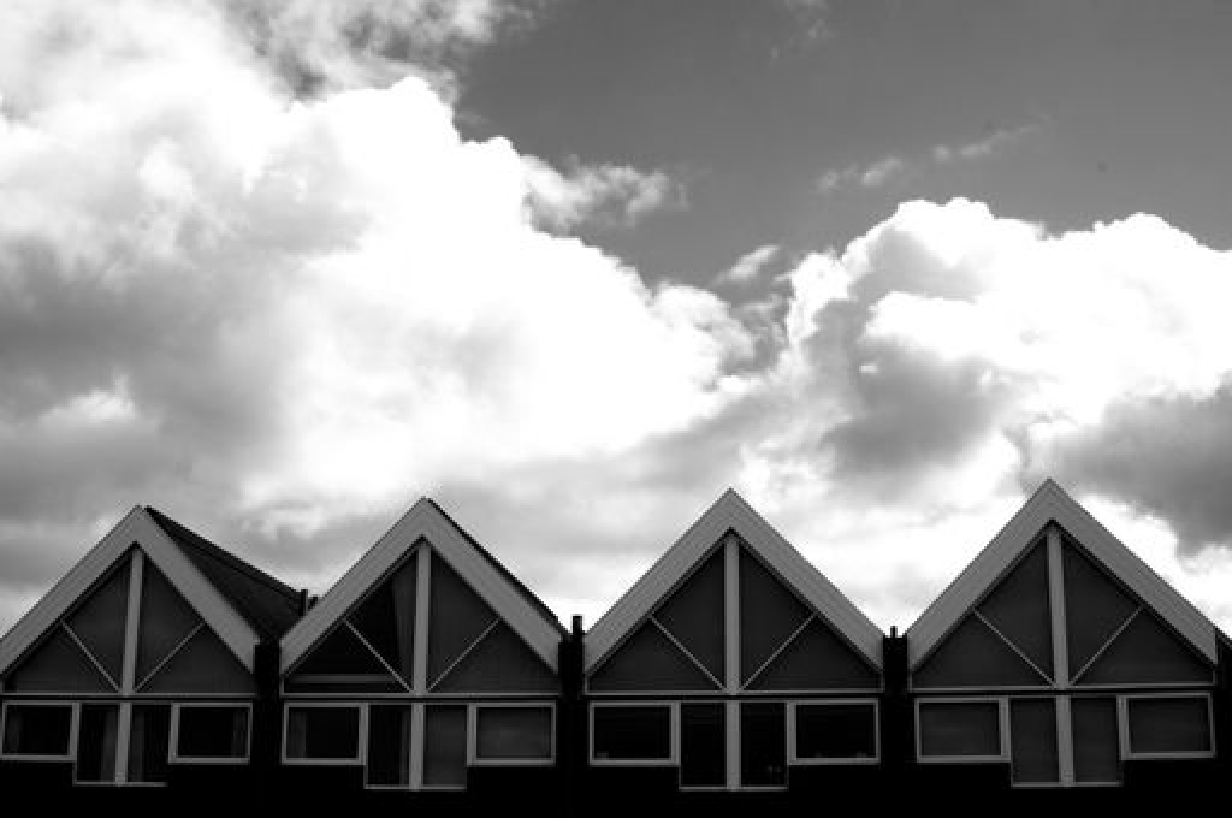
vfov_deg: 29.2
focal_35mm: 46
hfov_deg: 42.8
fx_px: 1572
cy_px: 409
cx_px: 616
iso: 100
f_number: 14
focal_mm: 31
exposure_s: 1/200
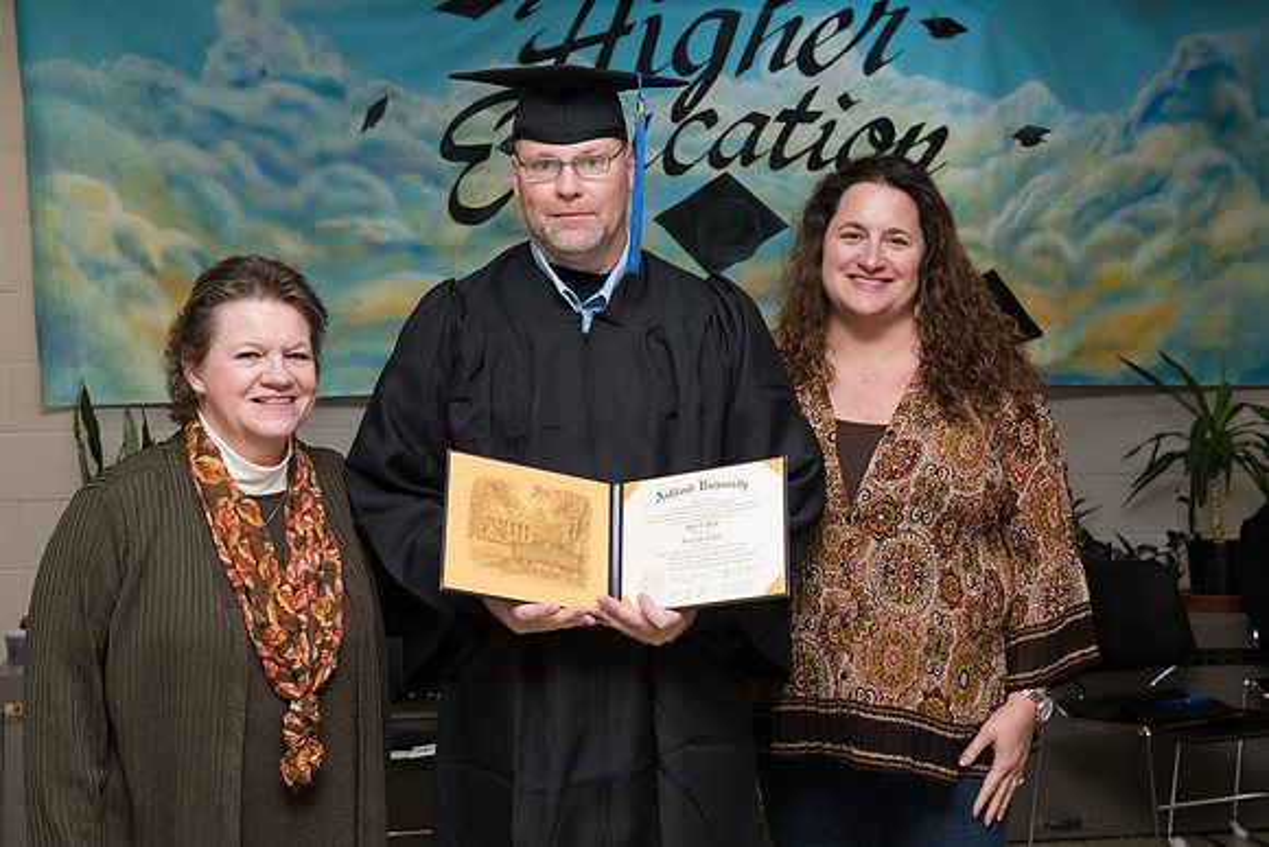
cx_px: 634
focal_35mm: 52
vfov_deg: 26.0
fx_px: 1833
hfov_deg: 38.2
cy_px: 424
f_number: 7.1
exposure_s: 1/160
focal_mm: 52
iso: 1600
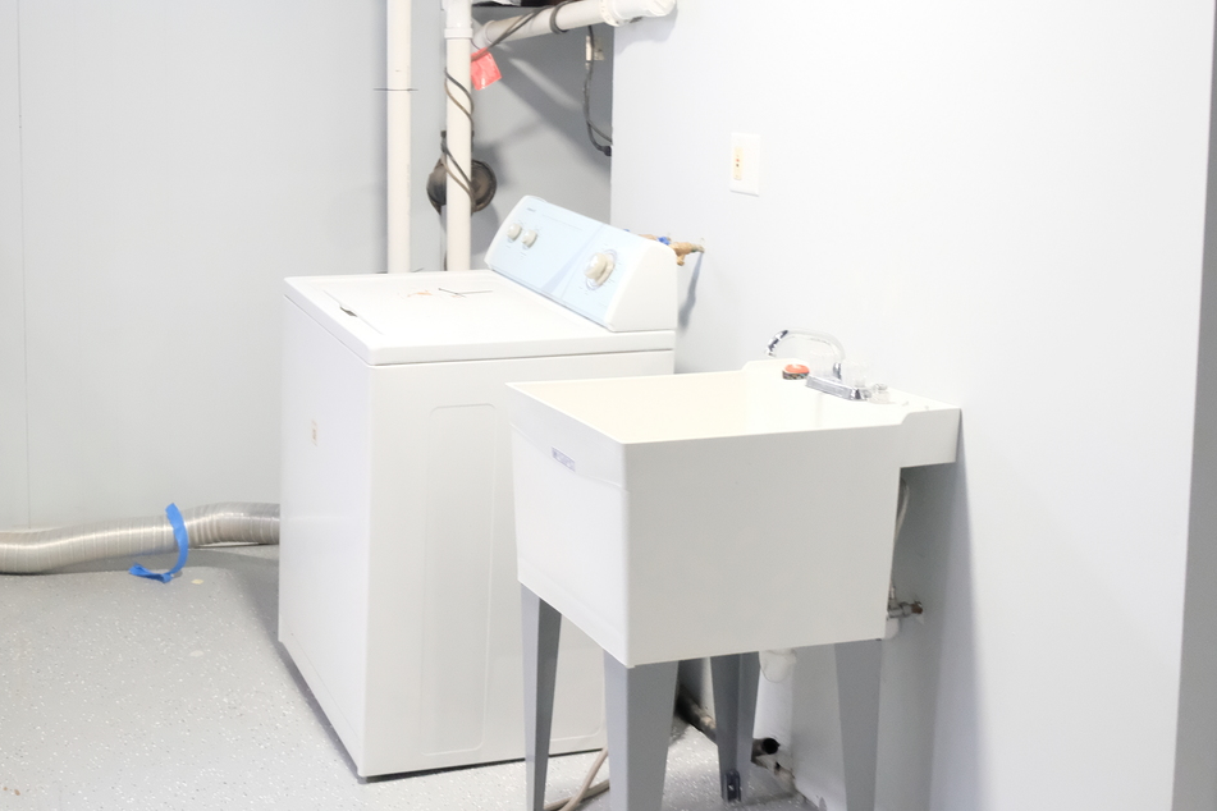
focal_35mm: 46
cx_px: 280
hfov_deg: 41.3
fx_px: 1555
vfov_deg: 28.9
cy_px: 219
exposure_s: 1/60
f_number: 2.8
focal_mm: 18
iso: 3200
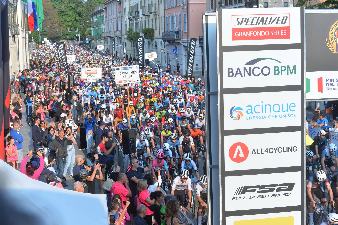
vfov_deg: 19.4
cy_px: 112
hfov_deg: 28.9
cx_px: 169
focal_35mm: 70
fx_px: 657
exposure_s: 1/500
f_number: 9
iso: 640
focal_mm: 70
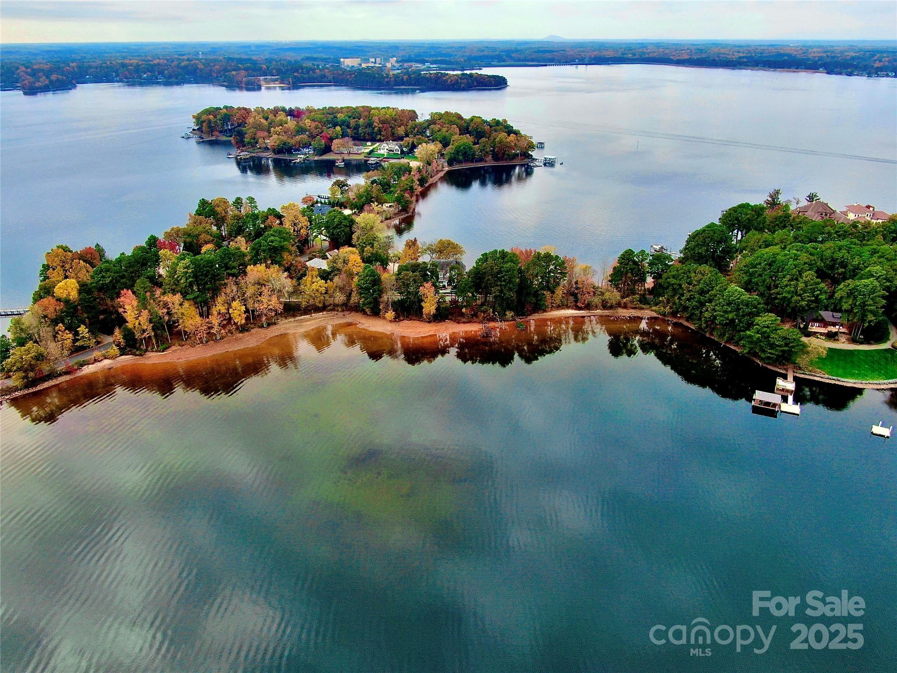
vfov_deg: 56.8
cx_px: 448
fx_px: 622
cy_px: 336
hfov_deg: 71.6
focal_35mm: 24
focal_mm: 4.39
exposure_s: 1/500
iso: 100
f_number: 2.8
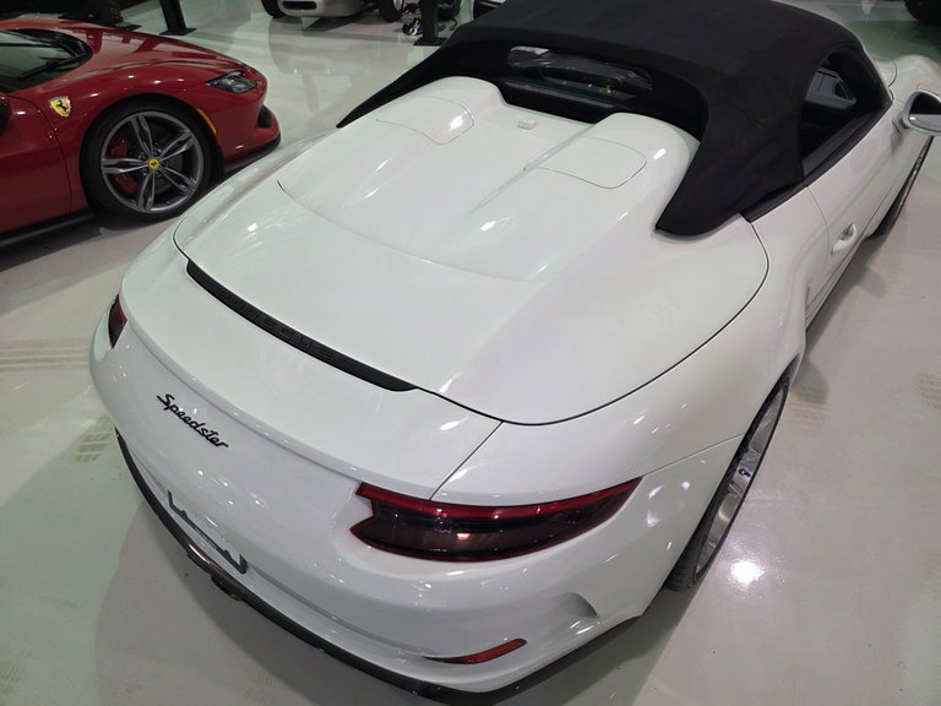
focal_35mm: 23
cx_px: 470
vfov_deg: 58.9
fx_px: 625
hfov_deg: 73.9
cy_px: 353
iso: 320
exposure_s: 1/120
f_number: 1.7
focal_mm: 6.3
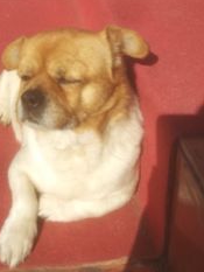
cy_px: 41
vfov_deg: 35.2
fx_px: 408
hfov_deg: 27.7
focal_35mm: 52
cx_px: 55
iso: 100
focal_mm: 3.81
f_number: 2.2
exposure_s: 1/909
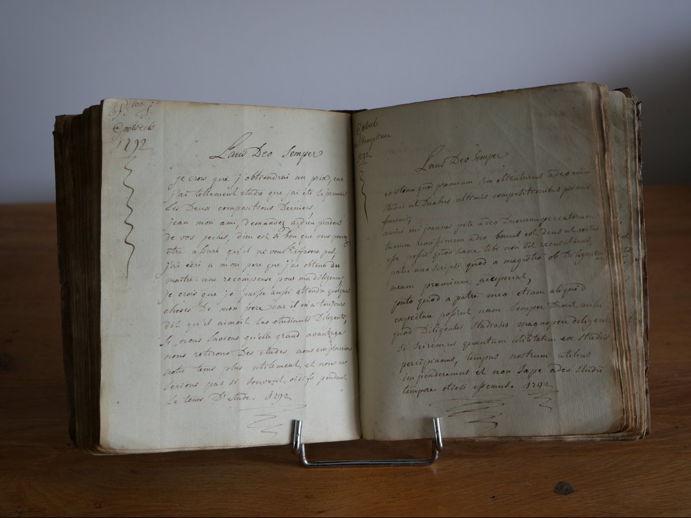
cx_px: 346
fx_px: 1198
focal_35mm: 60
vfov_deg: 24.4
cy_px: 259
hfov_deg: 32.2
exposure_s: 1/60
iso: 250
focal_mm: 30
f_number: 2.8
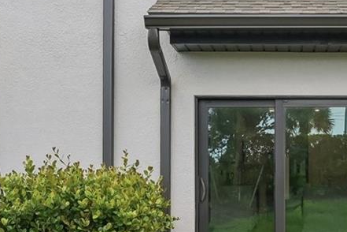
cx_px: 290
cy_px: 132
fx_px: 683
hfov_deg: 27.8
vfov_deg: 19.2
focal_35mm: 71
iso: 400
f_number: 8
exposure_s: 1/320
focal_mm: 19.5
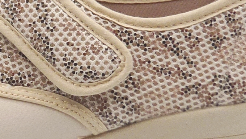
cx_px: 30
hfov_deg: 17.2
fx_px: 803
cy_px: 66
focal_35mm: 123
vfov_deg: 9.9
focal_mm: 4.8
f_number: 5
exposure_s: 1/200
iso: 100
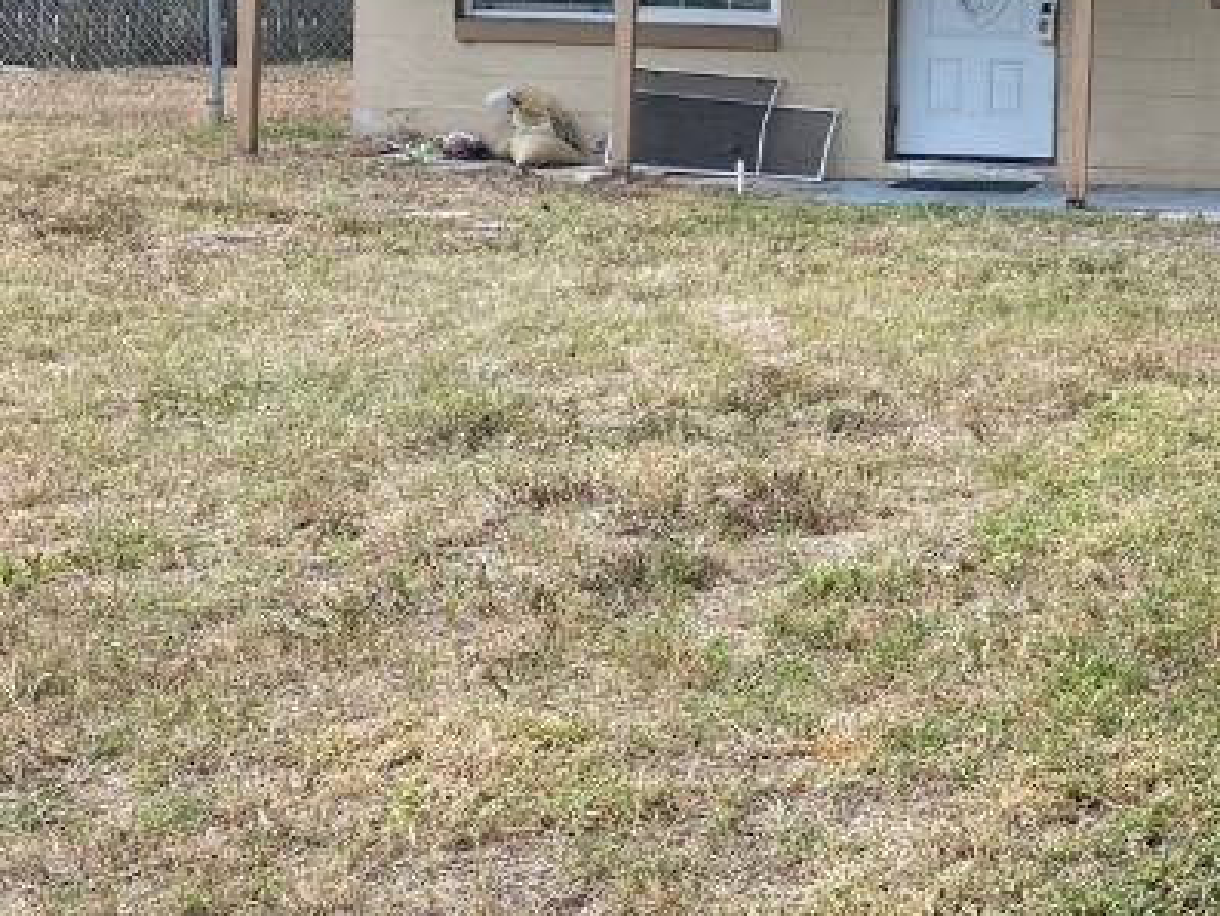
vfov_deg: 21.2
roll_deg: -1.6
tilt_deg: +0.5
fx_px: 2362
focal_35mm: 67
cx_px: 1269
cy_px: 9
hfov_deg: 27.1
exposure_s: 1/156
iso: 32
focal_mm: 4.25
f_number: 1.8
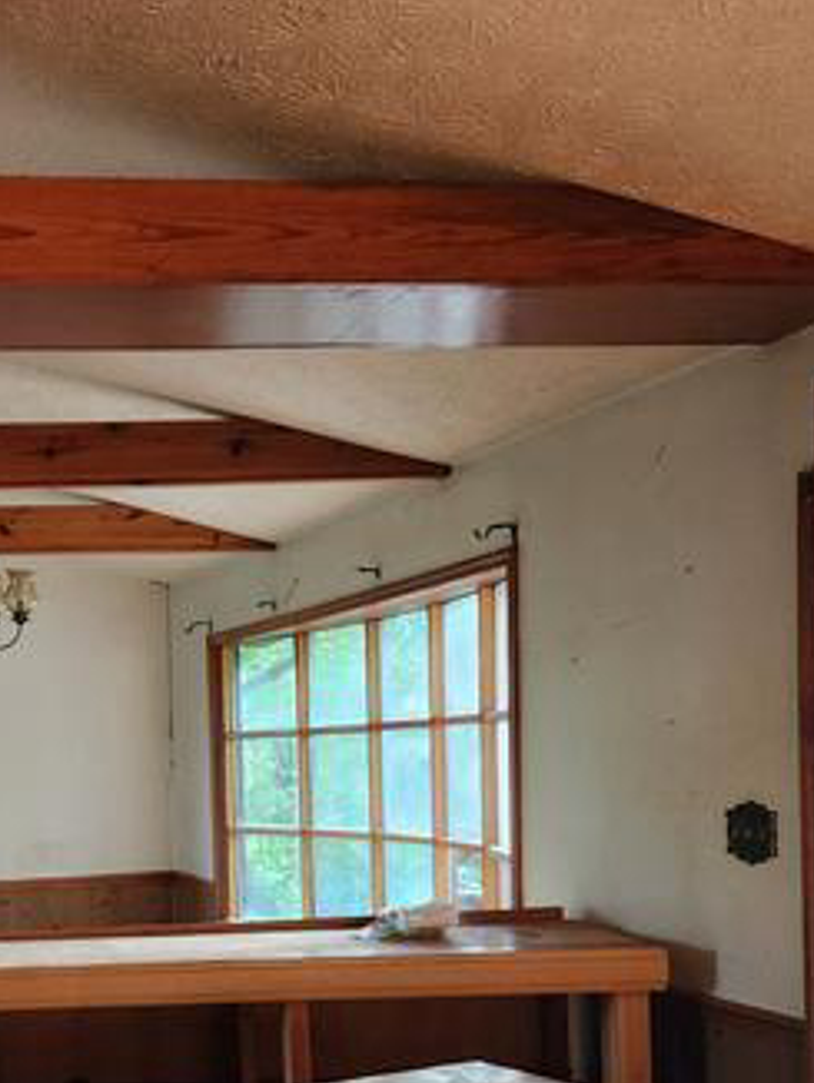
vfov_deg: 39.2
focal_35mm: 47
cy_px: 824
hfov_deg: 28.7
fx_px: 1472
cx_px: -25
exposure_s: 1/120
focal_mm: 5.4
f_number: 1.8
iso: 500
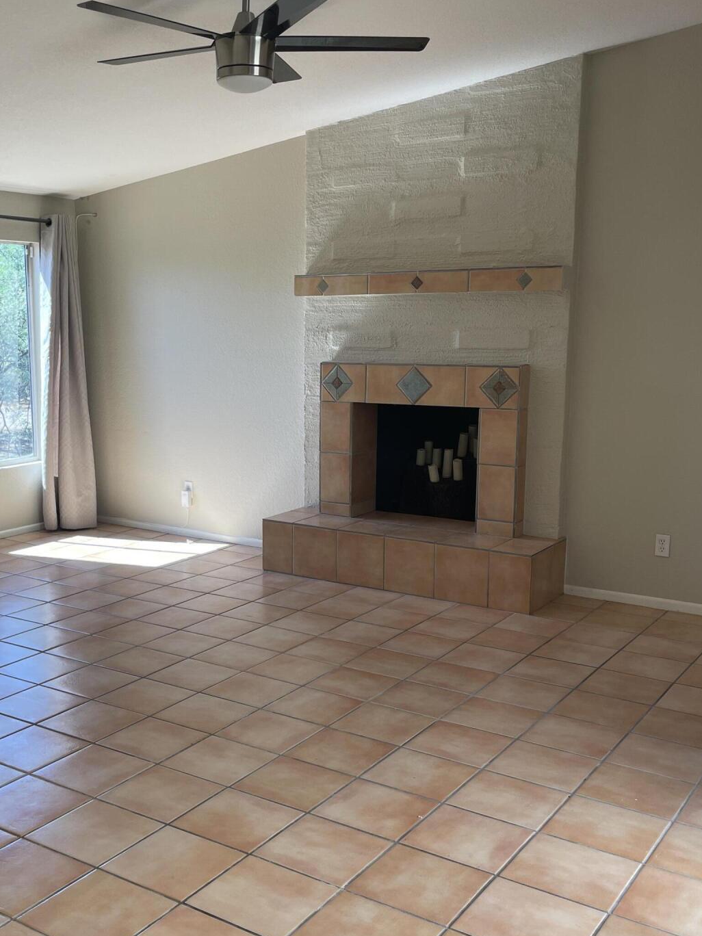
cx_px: 239
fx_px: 1028
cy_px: 508
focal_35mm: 38
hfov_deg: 37.4
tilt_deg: -9.6
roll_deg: +0.9
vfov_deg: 48.9
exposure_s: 1/216
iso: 32
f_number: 1.6
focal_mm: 4.2
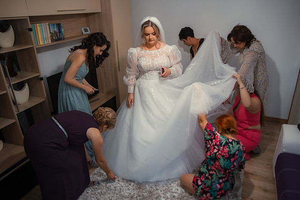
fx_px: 215
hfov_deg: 69.6
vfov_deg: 49.7
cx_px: 162
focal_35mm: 26
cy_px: 92
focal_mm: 24
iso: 1000
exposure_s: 1/125
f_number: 2.8
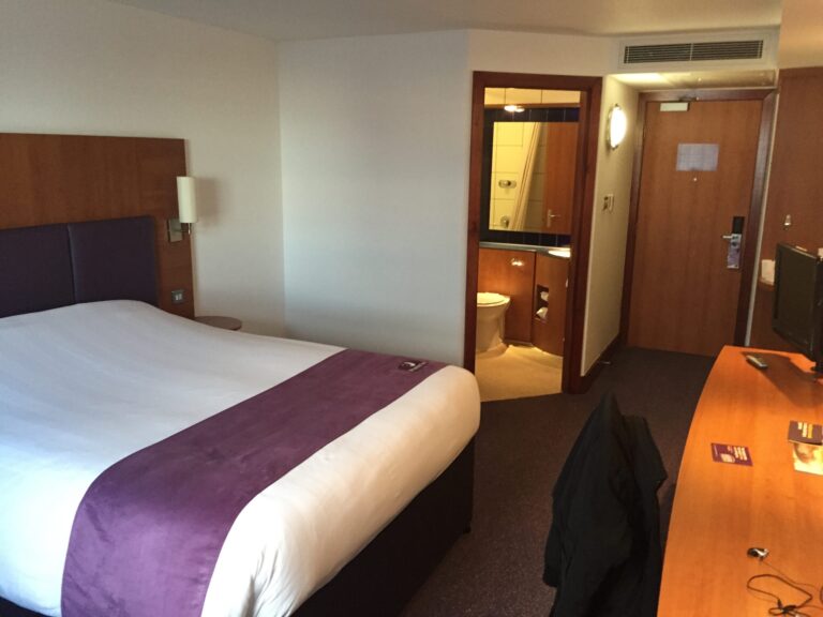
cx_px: 412
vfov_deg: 48.2
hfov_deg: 61.7
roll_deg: -0.9
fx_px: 689
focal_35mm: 29
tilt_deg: -12.2
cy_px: 308
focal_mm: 4.15
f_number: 2.2
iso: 200
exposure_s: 1/30
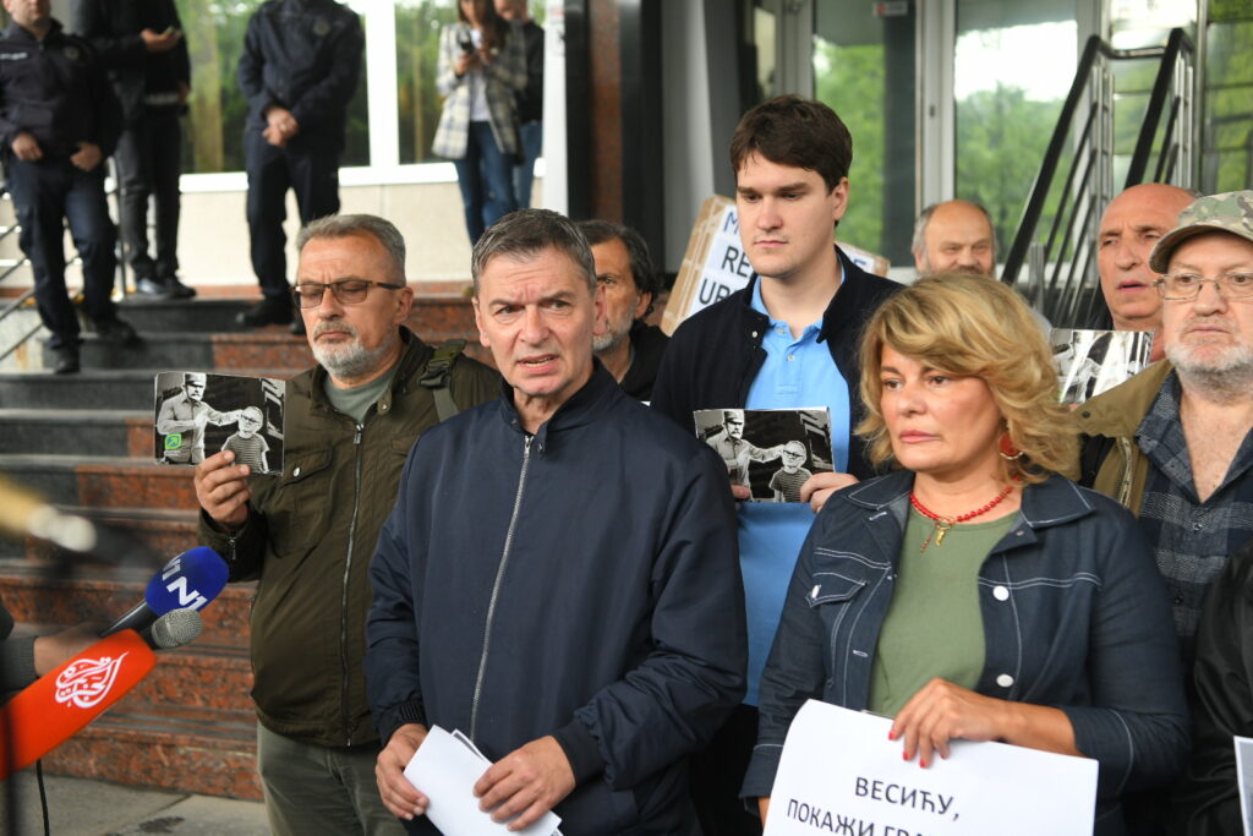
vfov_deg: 27.0
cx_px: 626
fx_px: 1740
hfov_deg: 39.6
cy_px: 418
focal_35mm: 50
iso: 1000
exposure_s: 1/320
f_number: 4
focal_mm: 50
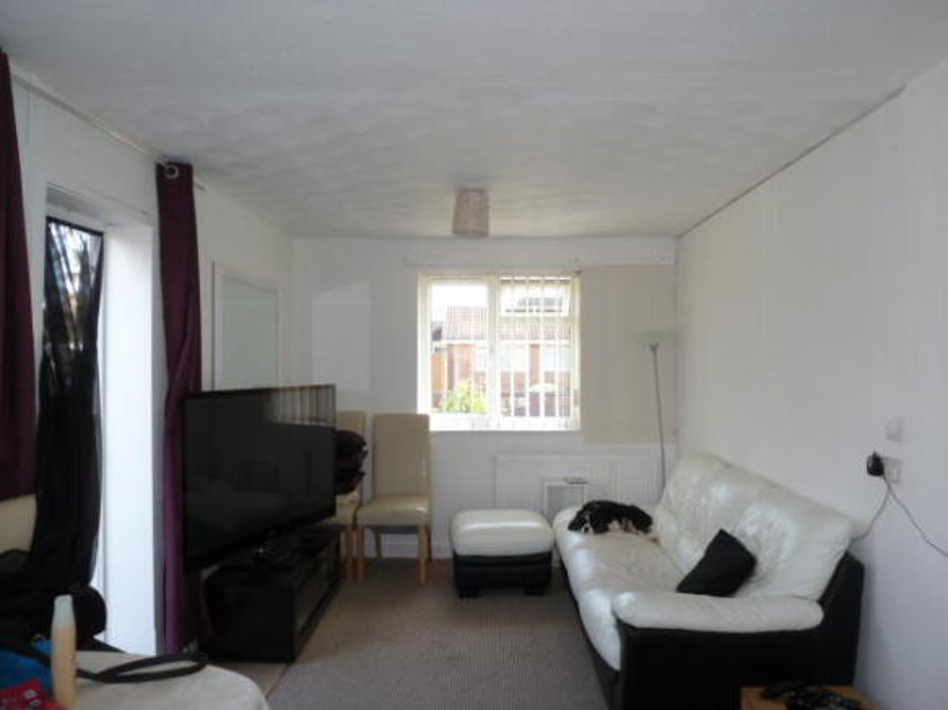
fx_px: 657
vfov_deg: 56.8
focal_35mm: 24
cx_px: 474
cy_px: 355
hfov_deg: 71.6
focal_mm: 4.3
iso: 100
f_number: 3.3
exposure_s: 1/80
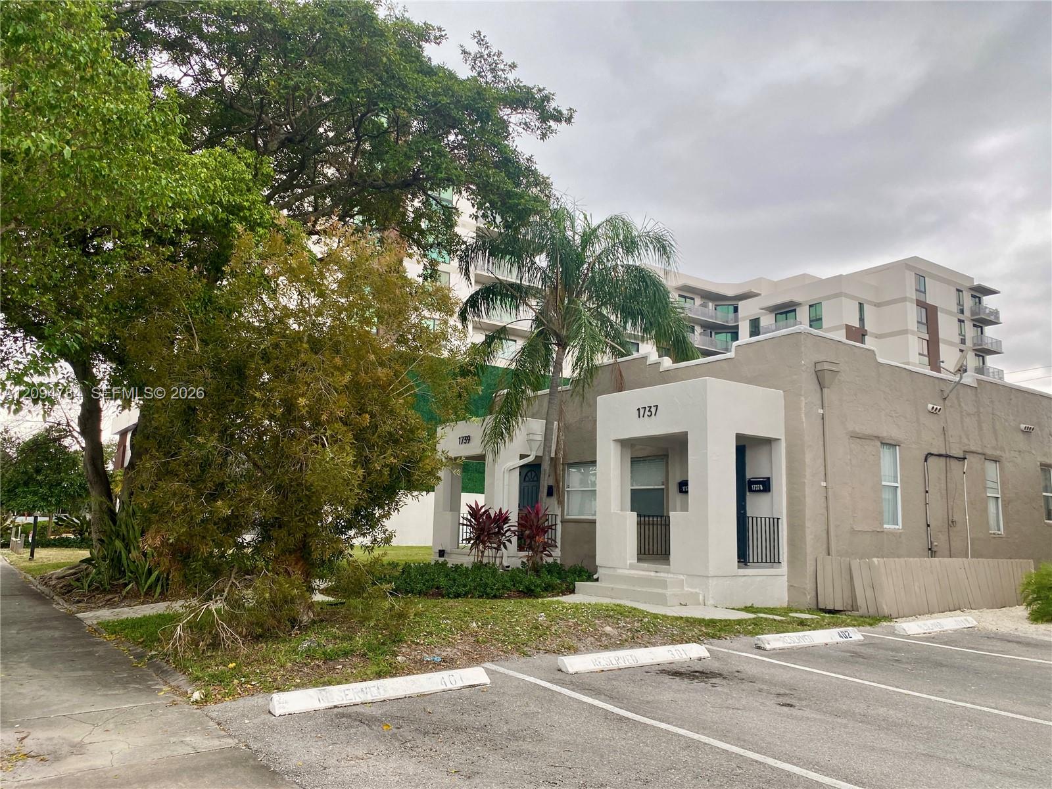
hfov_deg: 67.3
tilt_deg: +8.7
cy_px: 394
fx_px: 790
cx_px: 526
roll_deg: -1.6
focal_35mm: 26
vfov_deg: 53.1
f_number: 1.8
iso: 32
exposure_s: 1/189
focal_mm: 4.25
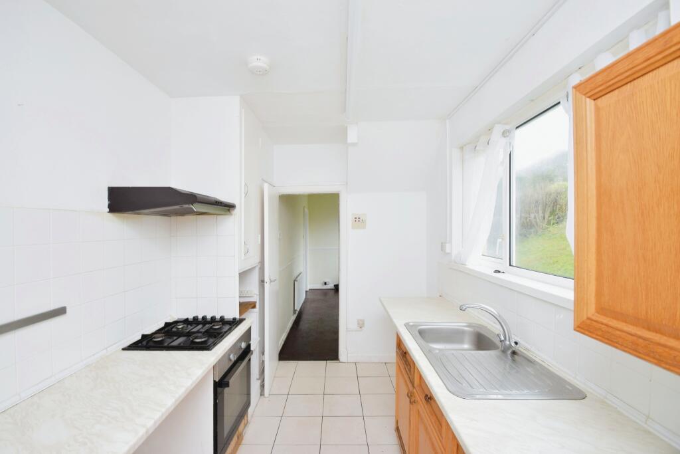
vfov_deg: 77.3
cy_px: 227
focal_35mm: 15
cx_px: 340
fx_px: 283
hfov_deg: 100.4
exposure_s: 1/13
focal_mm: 10
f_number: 5.6
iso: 200
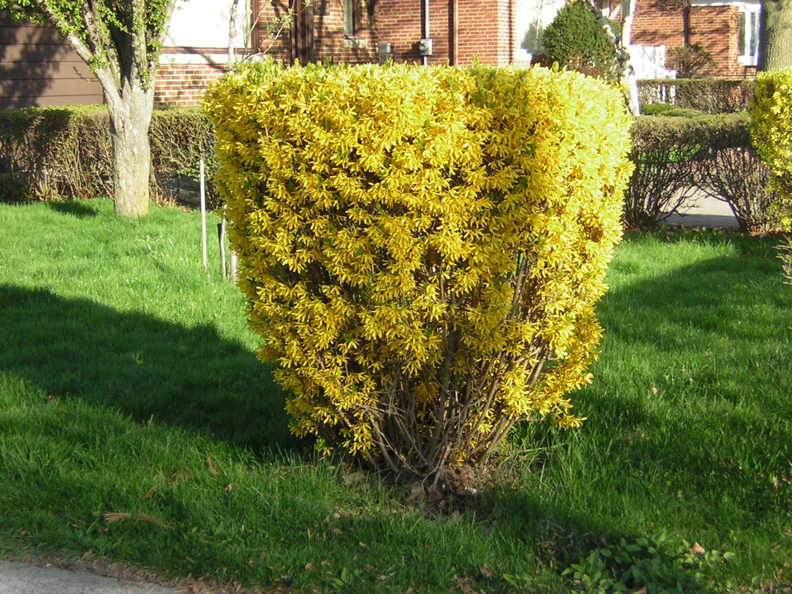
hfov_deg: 27.8
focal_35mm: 70
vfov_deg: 21.0
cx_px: 396
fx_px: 1602
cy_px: 297
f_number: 3.6
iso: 50
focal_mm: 9.1
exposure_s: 1/154
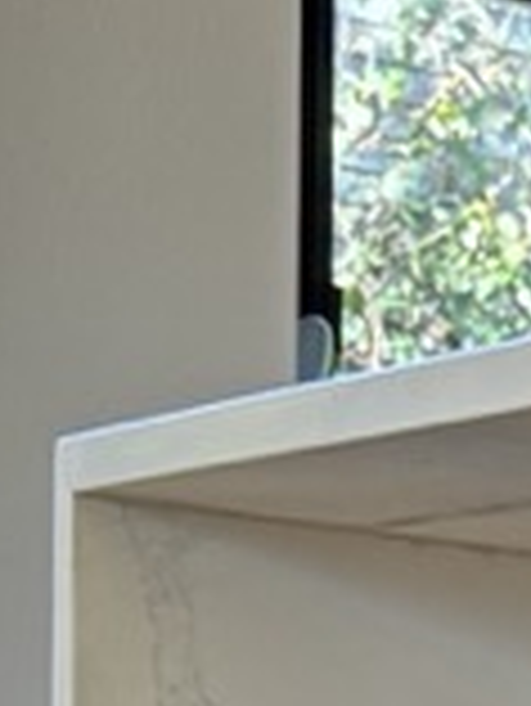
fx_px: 4330
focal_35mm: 212
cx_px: 1490
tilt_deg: -11.2
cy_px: 1938
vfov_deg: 8.2
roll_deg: -5.1
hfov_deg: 6.5
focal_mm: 5.96
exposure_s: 1/60
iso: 80
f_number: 1.6
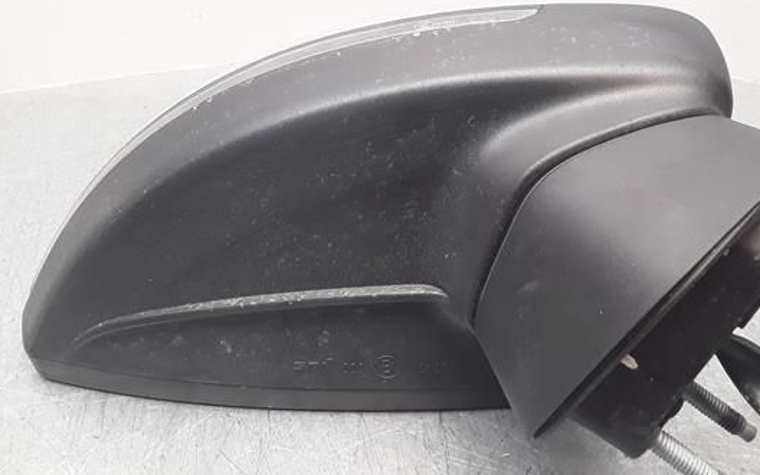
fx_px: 746
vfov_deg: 35.3
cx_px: 432
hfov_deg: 53.8
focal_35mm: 36
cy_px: 210
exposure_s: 1/50
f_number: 1.9
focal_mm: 2.91
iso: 80
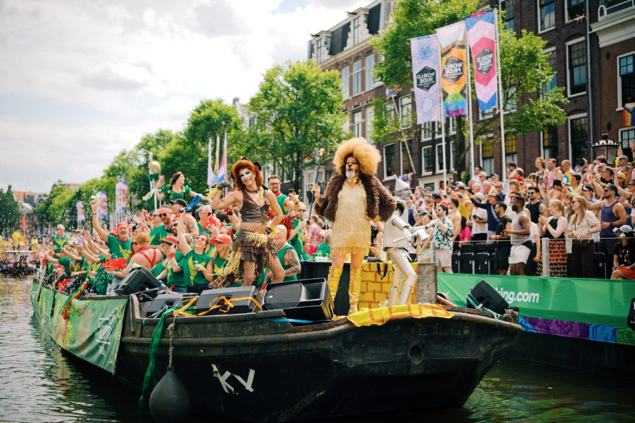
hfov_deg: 47.4
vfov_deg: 32.6
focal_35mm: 41
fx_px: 723
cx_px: 318
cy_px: 212
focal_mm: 27
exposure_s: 1/2700
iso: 160
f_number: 1.6
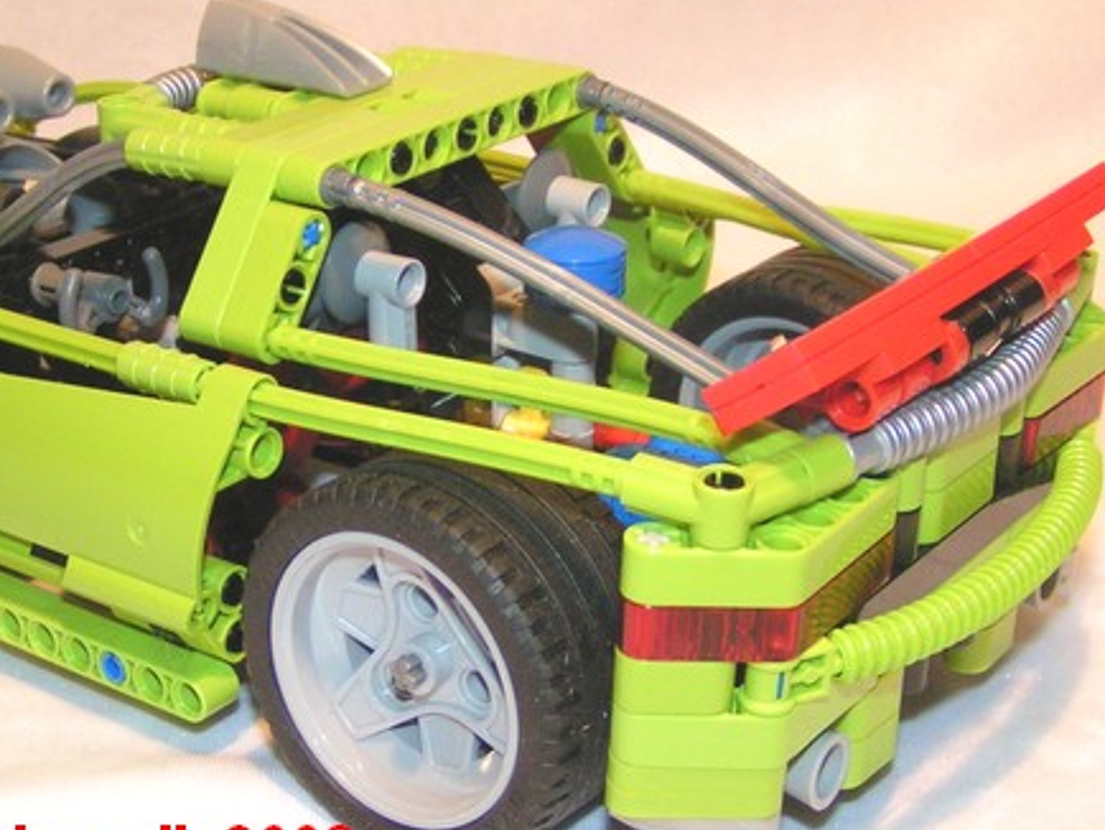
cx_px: 349
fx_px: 1789
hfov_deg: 34.0
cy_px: 412
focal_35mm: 56
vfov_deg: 26.1
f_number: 2.8
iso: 200
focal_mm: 5.8
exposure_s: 1/40
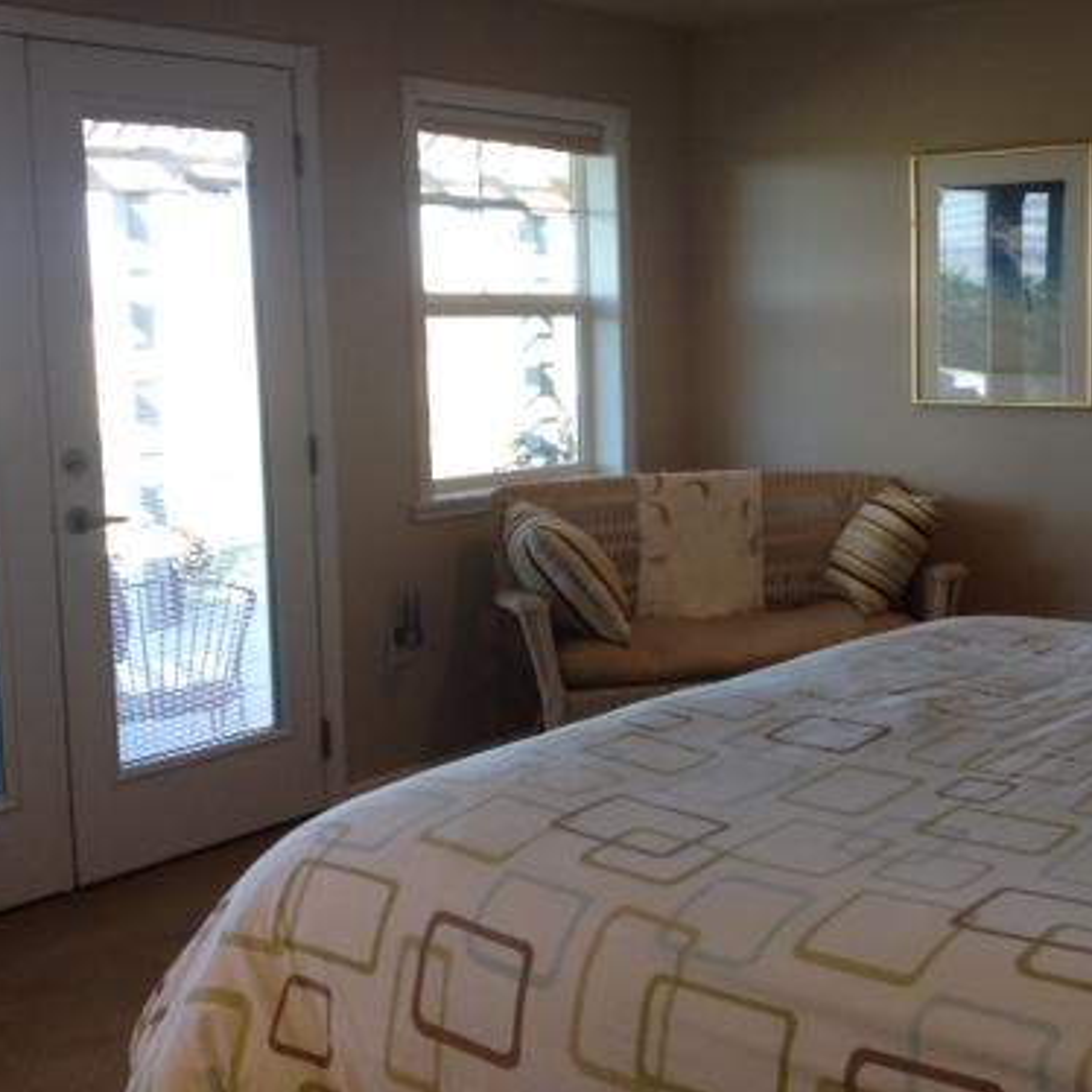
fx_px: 1892
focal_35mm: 53
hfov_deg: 31.4
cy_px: 511
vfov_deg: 32.2
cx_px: 864
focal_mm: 4.28
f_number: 2.4
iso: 50
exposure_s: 1/60
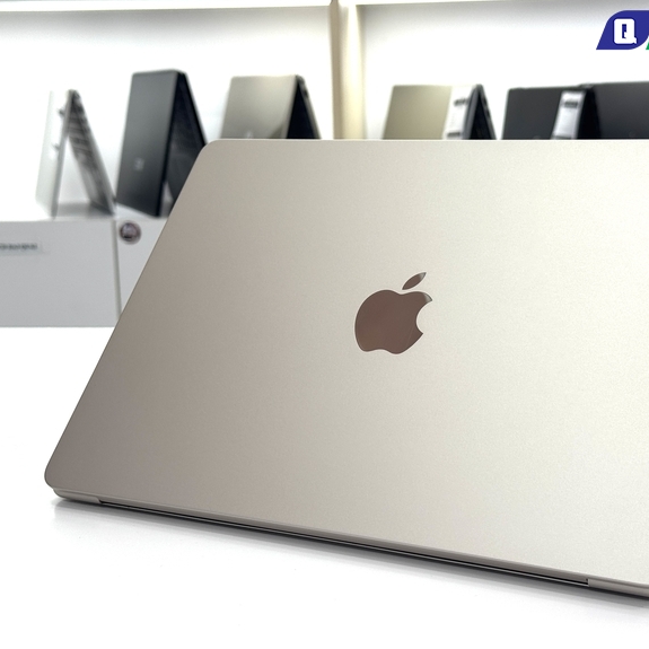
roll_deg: +2.1
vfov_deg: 29.1
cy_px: 330
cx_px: 380
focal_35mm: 59
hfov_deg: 29.0
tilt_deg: -11.3
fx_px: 1251
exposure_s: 1/121
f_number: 1.78
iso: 50
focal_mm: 6.76
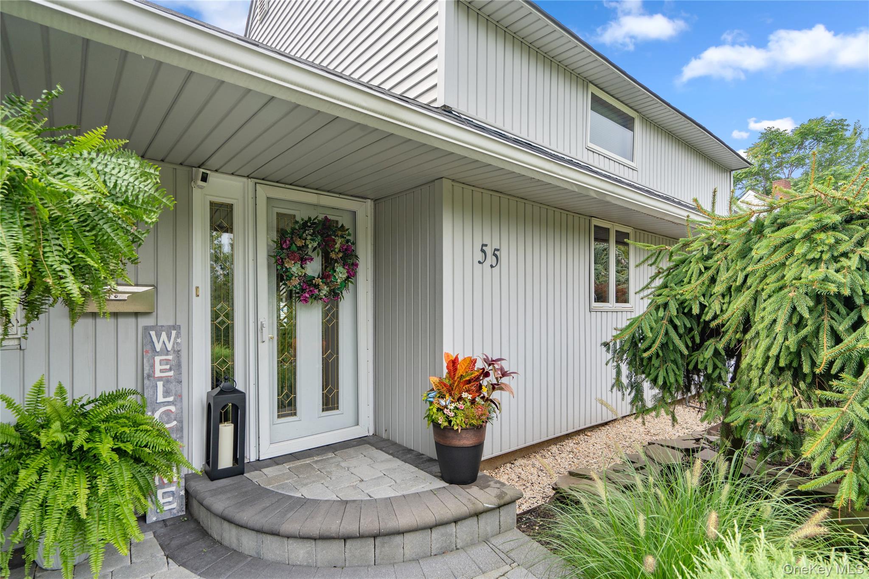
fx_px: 410
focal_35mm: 17
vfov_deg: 70.4
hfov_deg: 93.3
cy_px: 290
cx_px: 434
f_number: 8
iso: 250
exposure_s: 1/160
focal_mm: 17
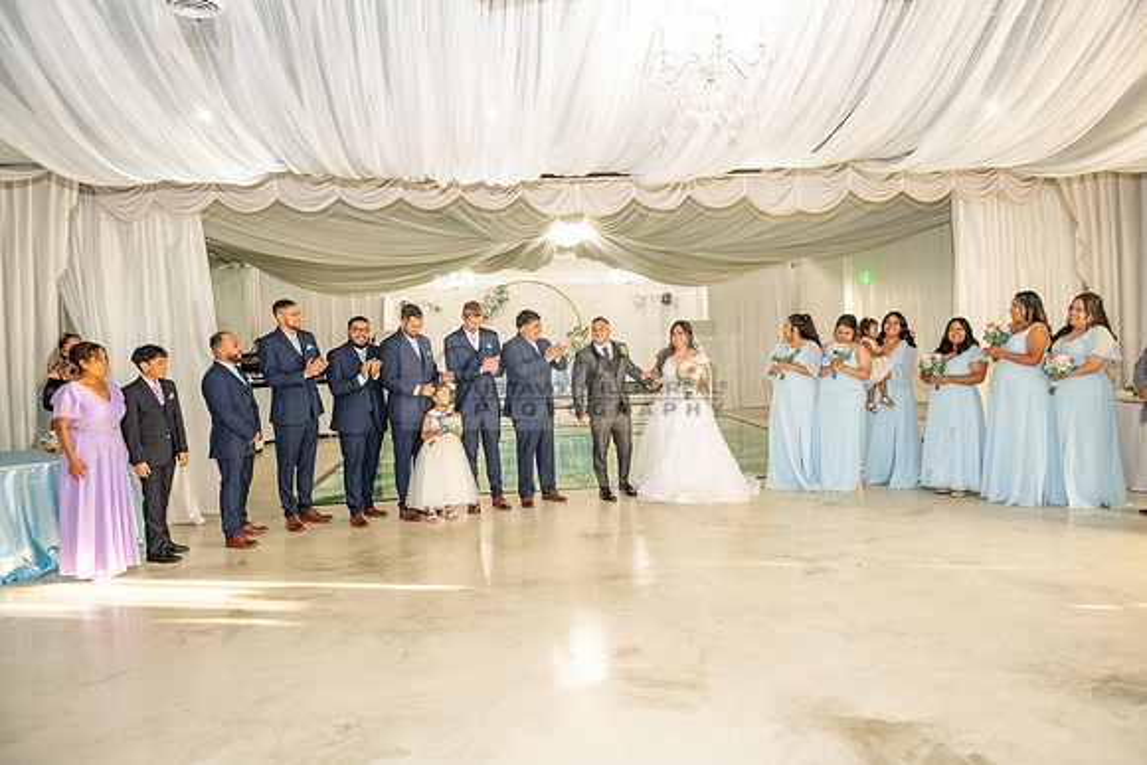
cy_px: 382
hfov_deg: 73.7
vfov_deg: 53.2
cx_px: 574
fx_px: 765
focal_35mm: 24
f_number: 3.2
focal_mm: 24
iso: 1000
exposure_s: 1/160
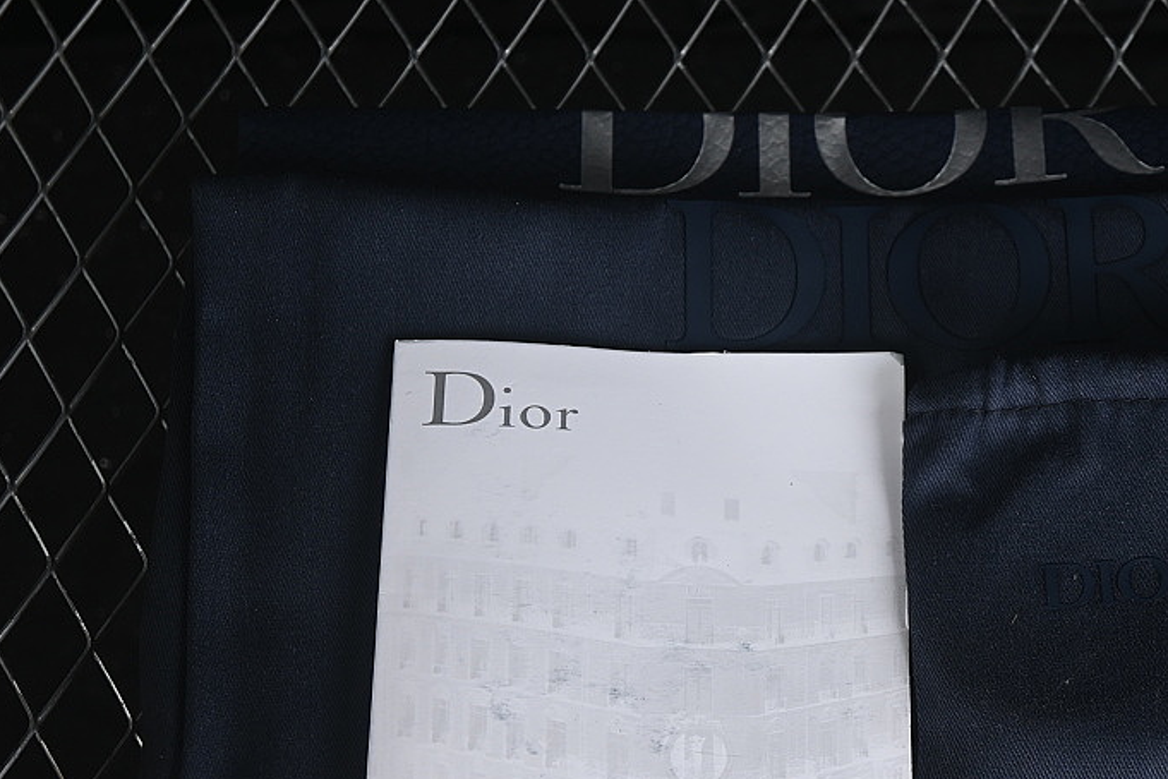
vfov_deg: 11.5
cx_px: 918
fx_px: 3861
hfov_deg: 17.1
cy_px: 611
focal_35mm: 119
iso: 160
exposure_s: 1/60
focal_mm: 50
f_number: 6.3
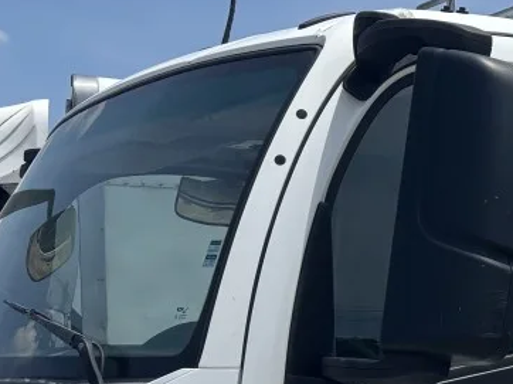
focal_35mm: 92
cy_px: 438
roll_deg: +0.3
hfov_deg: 19.0
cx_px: 745
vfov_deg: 15.6
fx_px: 1363
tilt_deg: -2.6
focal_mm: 5.96
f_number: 1.6
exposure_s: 1/5348
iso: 50
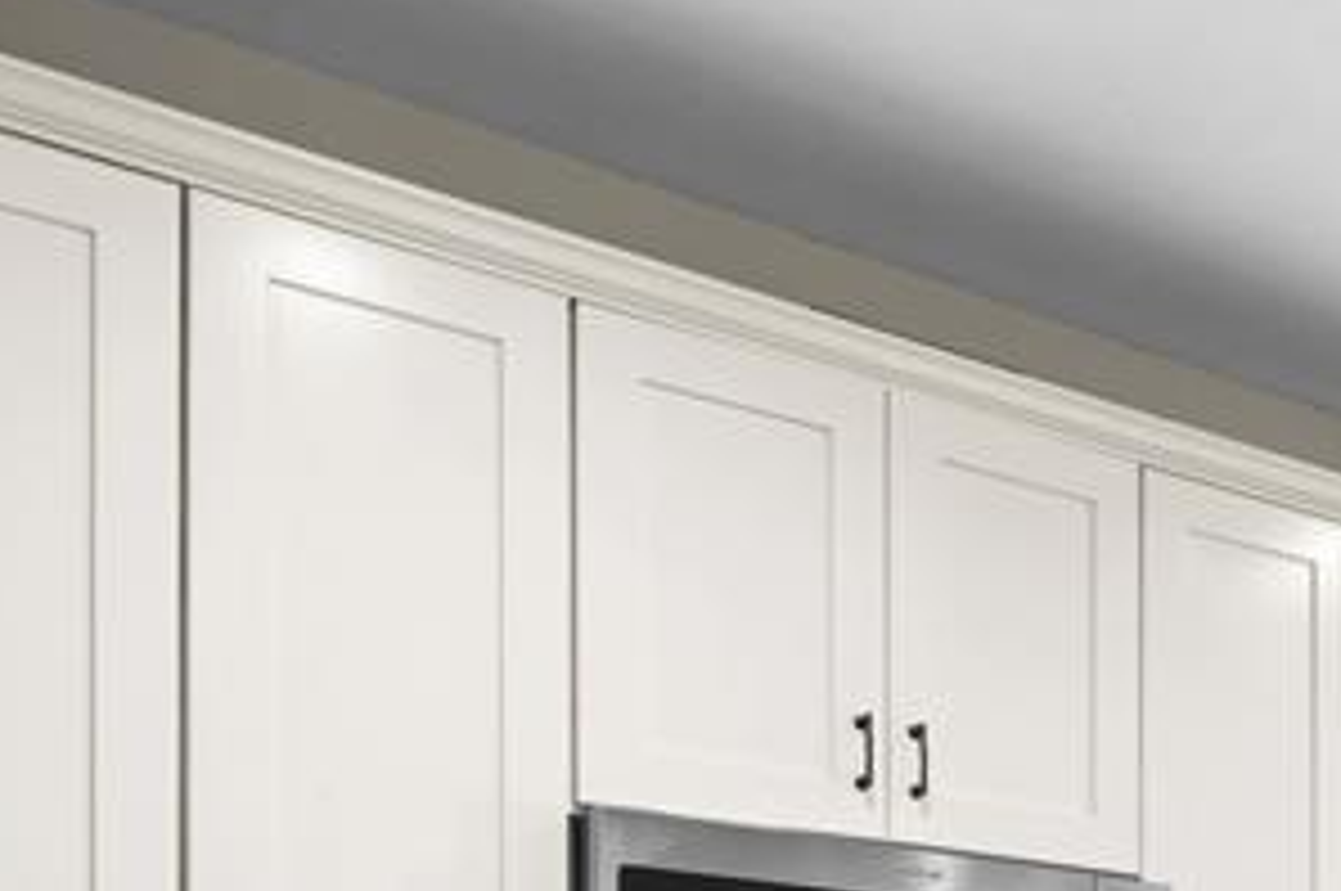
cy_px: 1256
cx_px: 1458
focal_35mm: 55
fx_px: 2046
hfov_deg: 32.2
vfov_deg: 21.4
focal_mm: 16
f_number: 8
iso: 250
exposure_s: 1.6
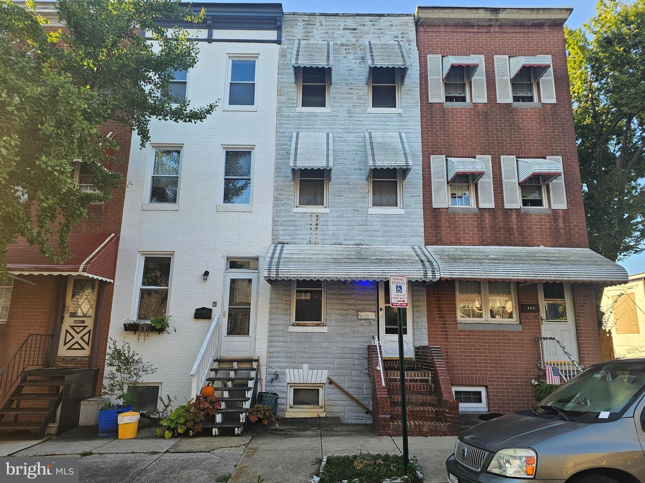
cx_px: 322
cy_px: 242
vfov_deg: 58.9
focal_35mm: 23
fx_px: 429
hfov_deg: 73.9
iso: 32
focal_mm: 6.3
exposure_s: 1/207
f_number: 1.7
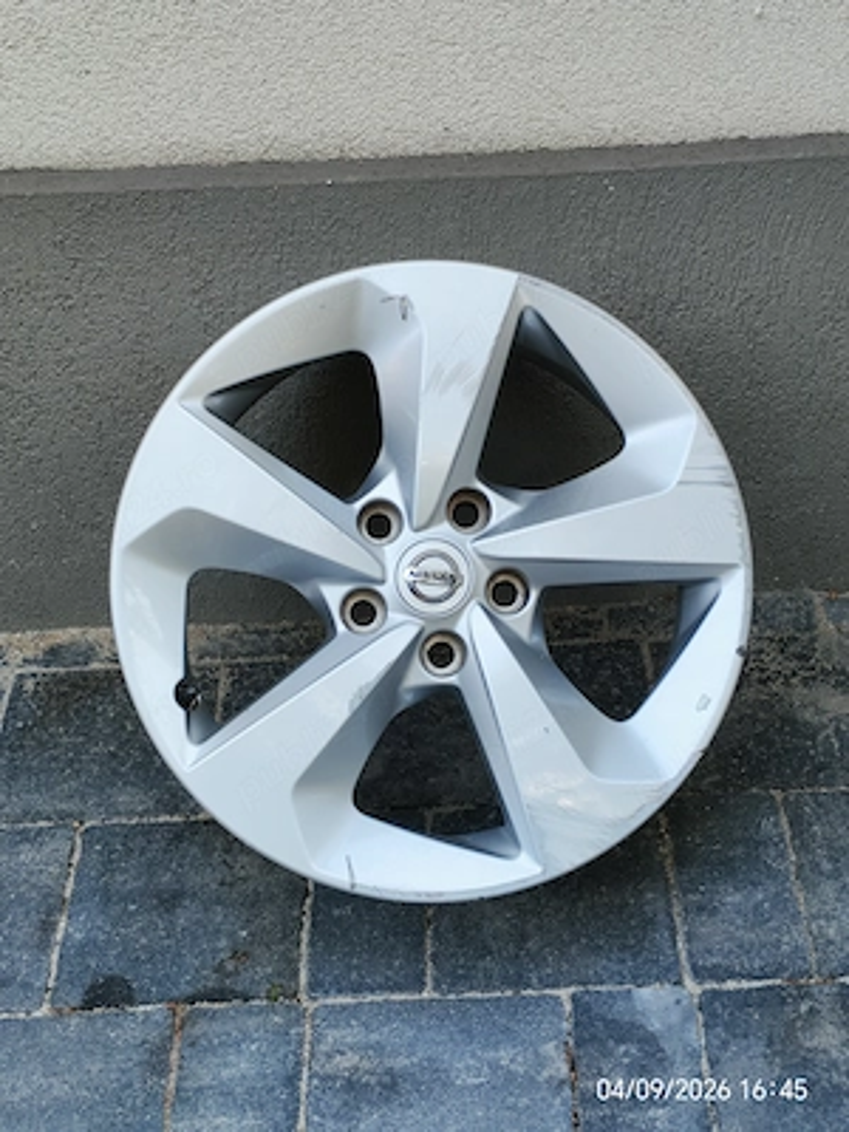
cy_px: 566
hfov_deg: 24.0
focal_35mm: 61
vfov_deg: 31.7
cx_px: 424
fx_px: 1995
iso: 100
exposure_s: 1/100
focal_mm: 6.12
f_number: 1.9
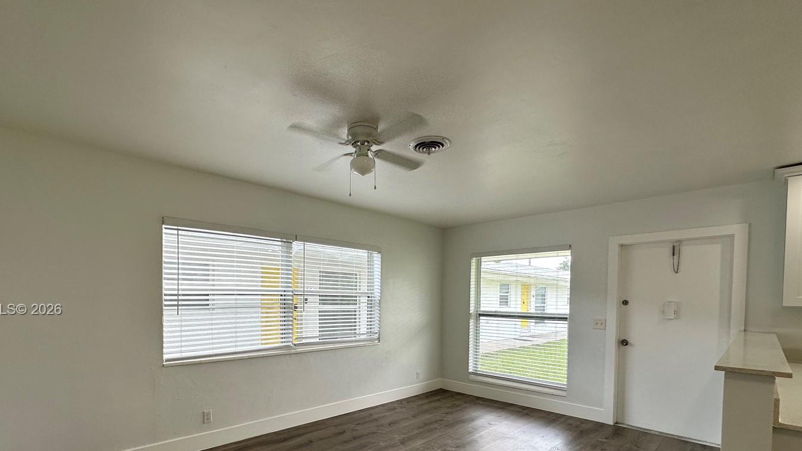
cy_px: 310
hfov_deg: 92.2
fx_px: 383
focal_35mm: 18
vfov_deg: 59.2
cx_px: 351
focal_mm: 2.22
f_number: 2.2
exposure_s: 1/120
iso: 64
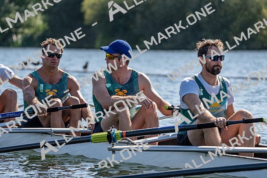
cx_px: 134
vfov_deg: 5.4
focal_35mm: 257
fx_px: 1906
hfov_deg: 8.0
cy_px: 89
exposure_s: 1/2000
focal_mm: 257
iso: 400
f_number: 5.6
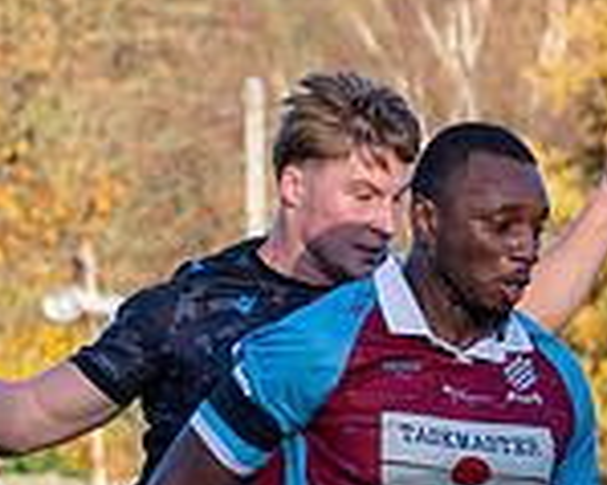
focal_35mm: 648
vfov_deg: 2.4
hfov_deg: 3.0
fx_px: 11634
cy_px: 1022
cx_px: 1195
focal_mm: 70
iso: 800
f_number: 4
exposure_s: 1/2500
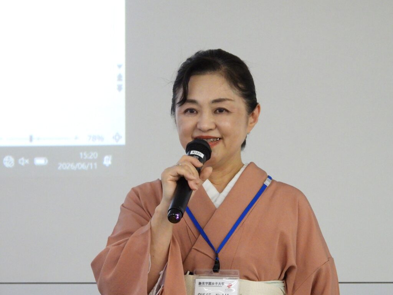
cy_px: 148
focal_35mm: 260
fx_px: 2952
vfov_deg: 5.7
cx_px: 196
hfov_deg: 7.6
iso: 1400
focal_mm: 46.4
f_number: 4.5
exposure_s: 1/40
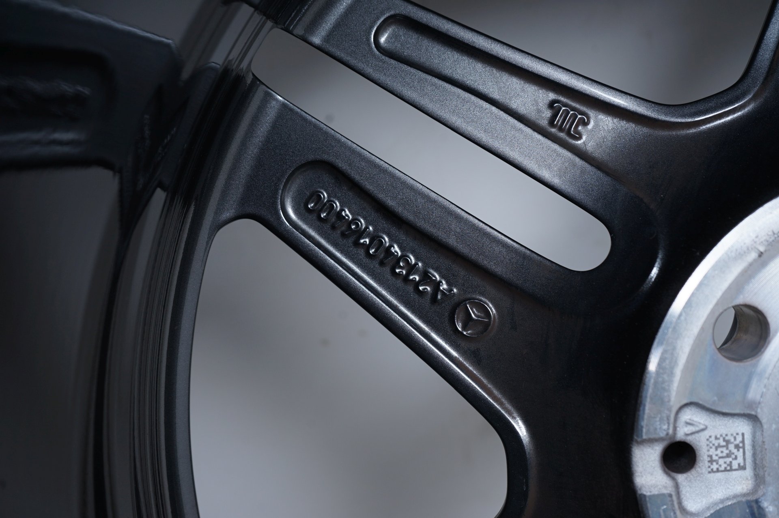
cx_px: 390
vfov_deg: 28.6
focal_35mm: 47
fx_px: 1016
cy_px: 259
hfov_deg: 41.9
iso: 250
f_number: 7.1
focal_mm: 47
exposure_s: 1/125
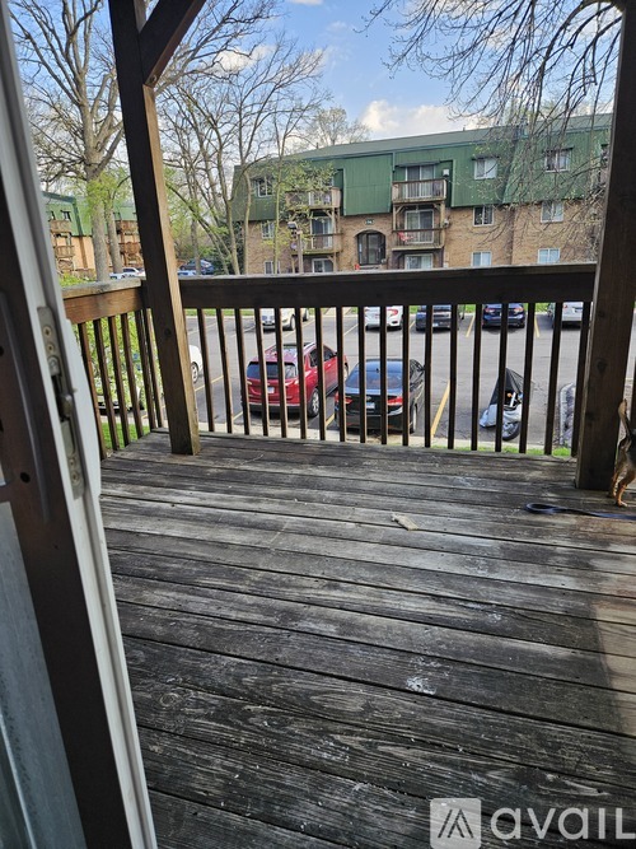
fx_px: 564
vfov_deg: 73.9
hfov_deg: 58.9
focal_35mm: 23
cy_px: 424
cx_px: 318
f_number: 1.8
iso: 50
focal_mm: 5.4
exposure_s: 1/364
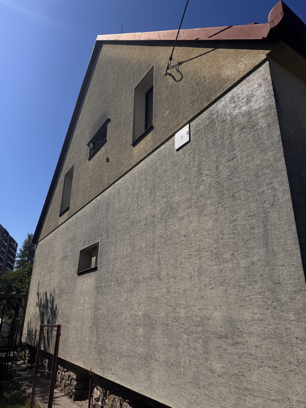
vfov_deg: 71.6
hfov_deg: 56.8
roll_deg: -1.5
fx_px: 283
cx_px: 153
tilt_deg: +21.5
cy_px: 204
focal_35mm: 24
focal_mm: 6.76
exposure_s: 1/9009
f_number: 1.78
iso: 80
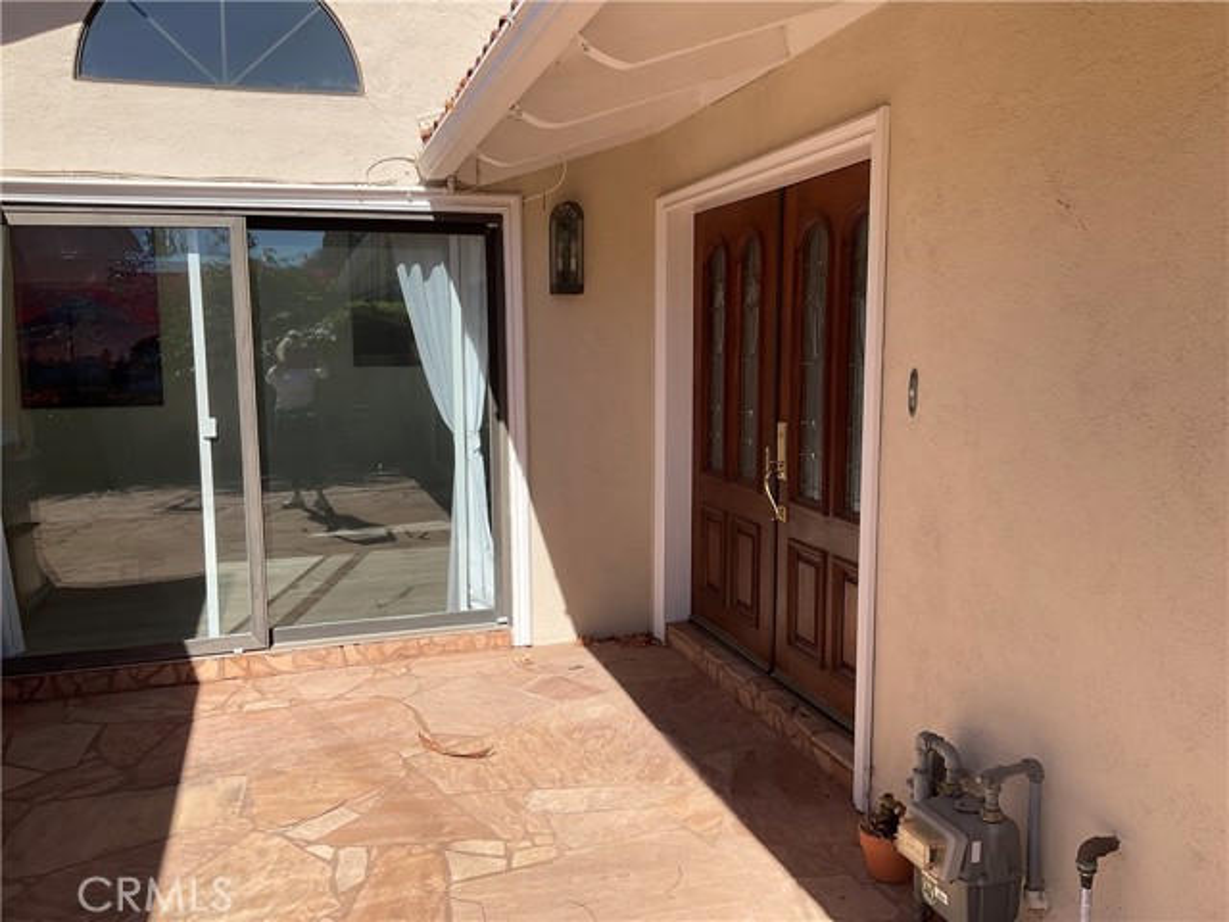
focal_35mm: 29
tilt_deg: -7.6
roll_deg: +1.3
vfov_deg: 48.2
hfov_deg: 61.7
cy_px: 461
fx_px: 1030
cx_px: 614
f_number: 1.8
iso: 16
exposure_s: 1/2320
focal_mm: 3
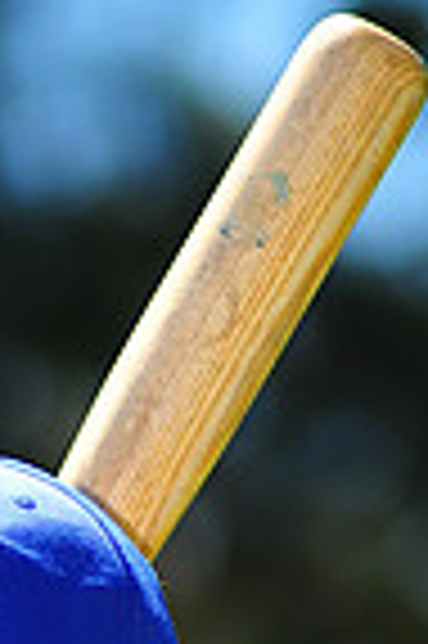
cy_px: 1036
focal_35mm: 730
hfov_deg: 1.9
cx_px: 9
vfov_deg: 2.8
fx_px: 13049
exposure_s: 1/800
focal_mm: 180
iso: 200
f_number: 4
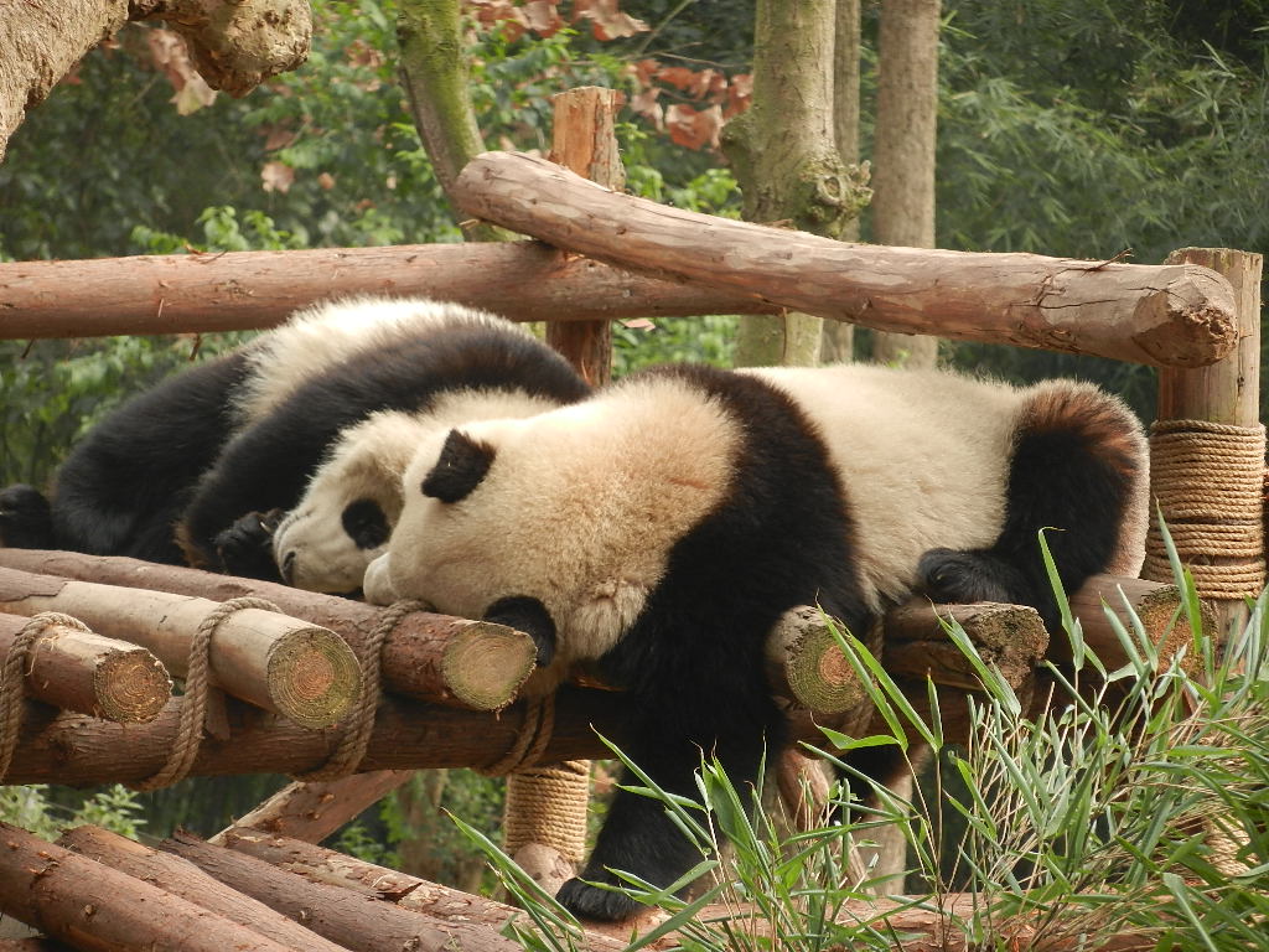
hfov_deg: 6.8
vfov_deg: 5.1
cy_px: 476
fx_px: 10705
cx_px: 634
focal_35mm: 292
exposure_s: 1/160
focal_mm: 52.6
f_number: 5.3
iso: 160
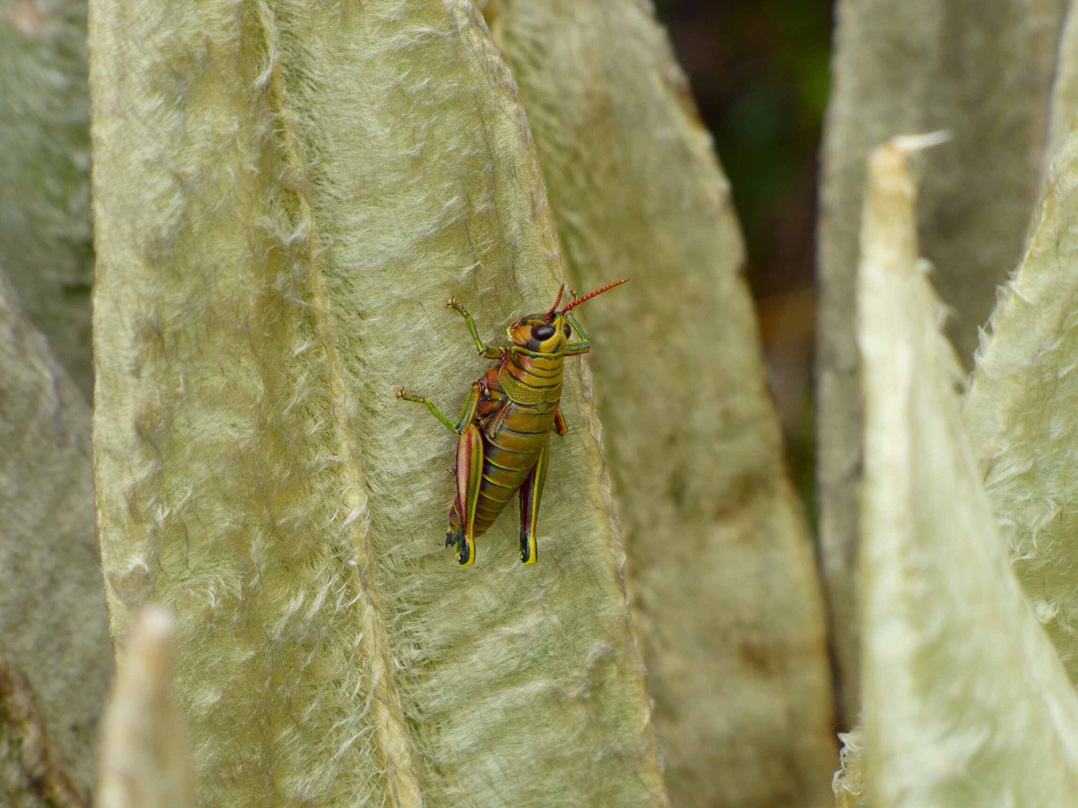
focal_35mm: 423
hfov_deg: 4.7
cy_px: 404
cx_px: 539
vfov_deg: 3.5
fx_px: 13173
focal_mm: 68.8
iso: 100
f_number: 5.6
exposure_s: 1/125
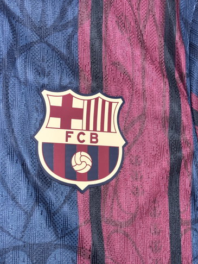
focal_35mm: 57
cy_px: 134
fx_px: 434
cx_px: 95
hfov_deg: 25.7
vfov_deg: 33.8
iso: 200
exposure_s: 1/33
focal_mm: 5.96
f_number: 1.6
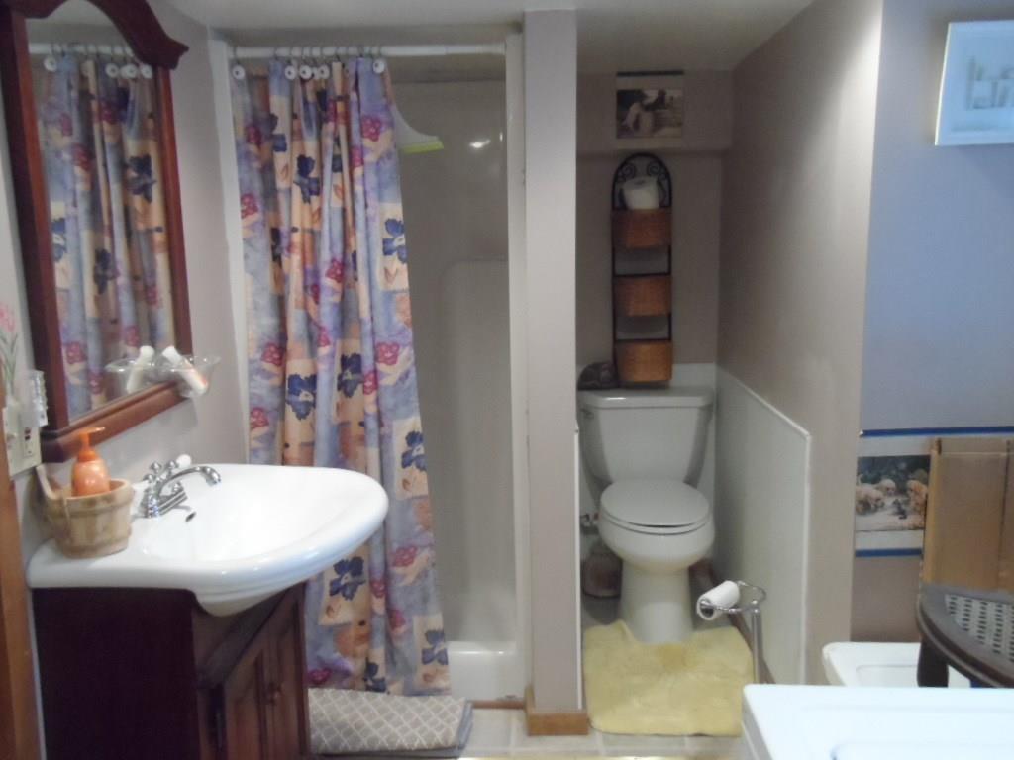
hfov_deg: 67.3
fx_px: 762
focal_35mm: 26
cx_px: 507
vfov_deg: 53.1
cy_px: 380
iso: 800
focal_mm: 4.3
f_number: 3.2
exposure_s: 1/90
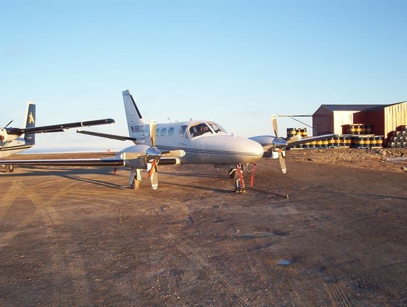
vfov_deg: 37.0
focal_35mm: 39
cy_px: 154
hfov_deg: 47.8
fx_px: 460
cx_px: 204
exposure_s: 1/189
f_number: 4.5
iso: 100
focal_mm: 6
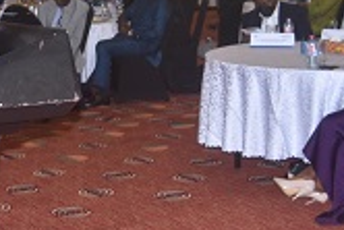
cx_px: 95
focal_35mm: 101
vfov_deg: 13.4
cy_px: 8
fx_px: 966
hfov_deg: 20.1
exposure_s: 1/60
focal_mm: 28
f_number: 7.1
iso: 320
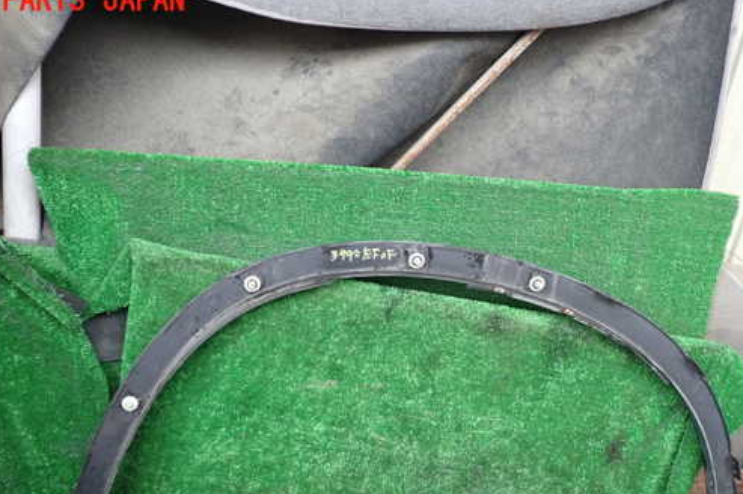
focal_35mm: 38
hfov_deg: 50.7
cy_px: 321
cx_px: 363
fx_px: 784
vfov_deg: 34.7
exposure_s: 1/30
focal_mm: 5.4
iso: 250
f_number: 2.3
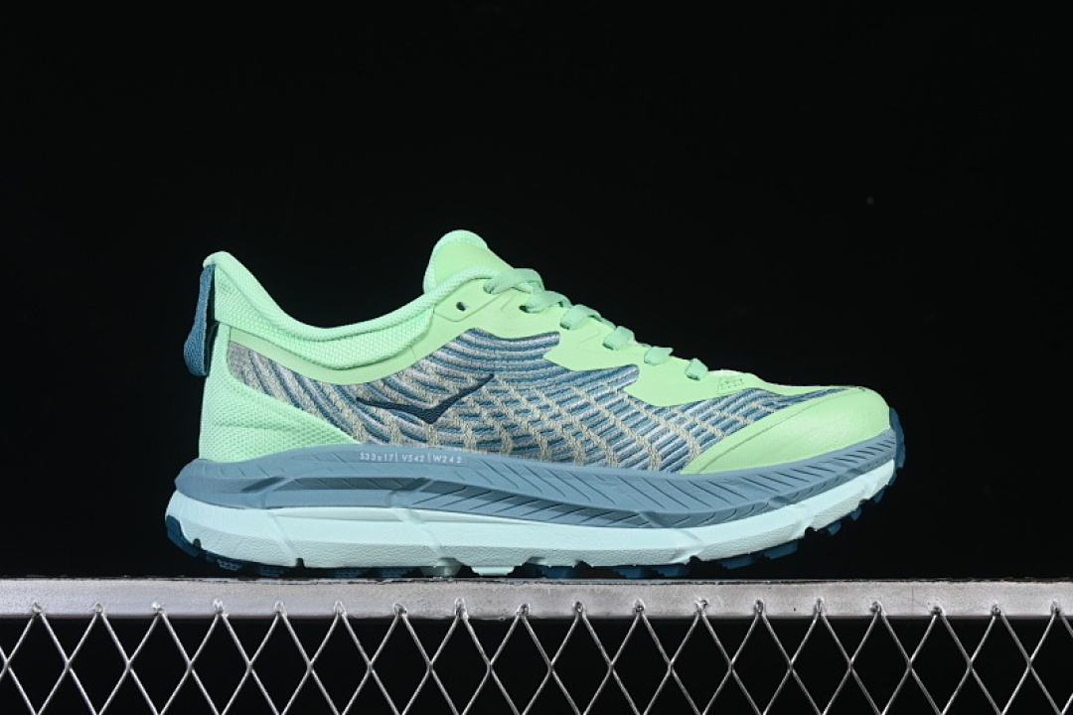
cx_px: 536
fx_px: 2235
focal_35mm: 75
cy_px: 358
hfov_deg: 27.0
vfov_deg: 18.2
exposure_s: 1/80
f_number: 8
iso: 160
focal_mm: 50
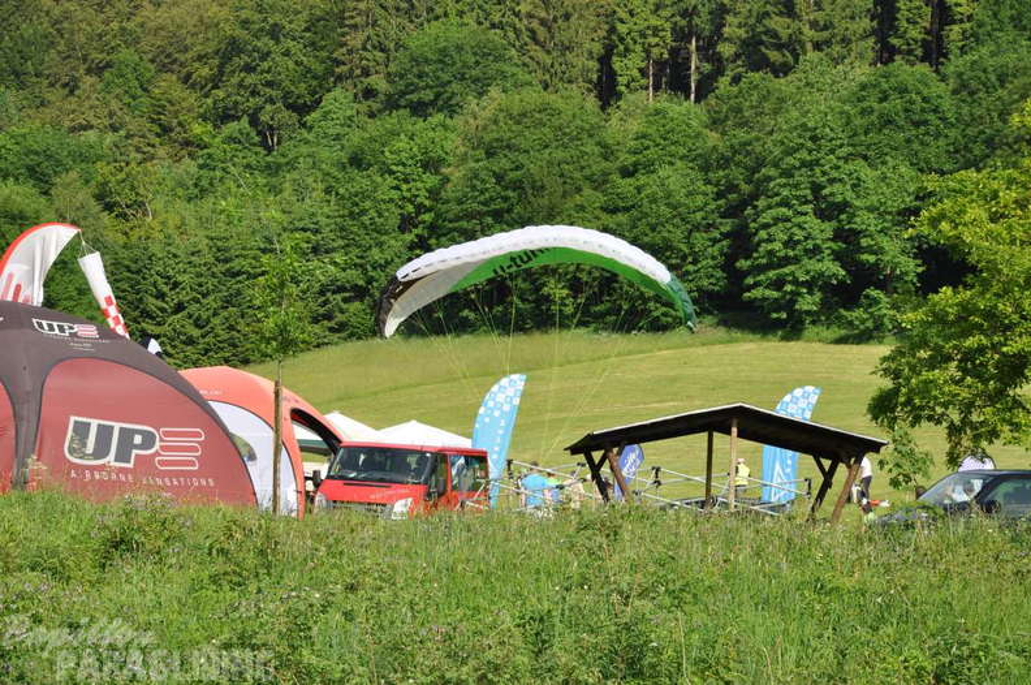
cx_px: 516
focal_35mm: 128
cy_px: 342
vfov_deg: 10.7
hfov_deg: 16.1
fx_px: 3647
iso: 200
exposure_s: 1/320
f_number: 9
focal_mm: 85
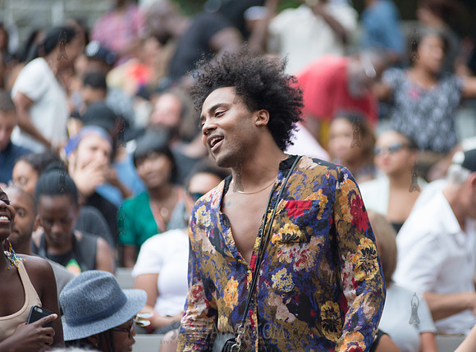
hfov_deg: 9.4
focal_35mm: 211
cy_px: 164
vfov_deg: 7.0
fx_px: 2893
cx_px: 281
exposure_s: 1/125
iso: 2000
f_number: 2.8
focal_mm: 185
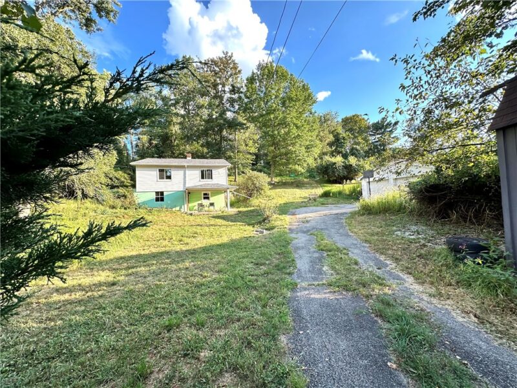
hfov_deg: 102.1
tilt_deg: +3.1
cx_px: 258
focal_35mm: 14
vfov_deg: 85.7
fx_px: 209
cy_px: 194
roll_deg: +2.5
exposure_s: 1/270
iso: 40
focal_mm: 2.22
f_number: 2.2
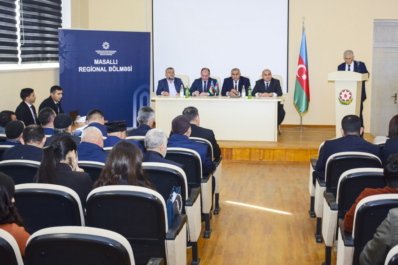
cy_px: 119
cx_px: 225
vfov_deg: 26.0
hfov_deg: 38.1
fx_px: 575
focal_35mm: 52
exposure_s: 1/80
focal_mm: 30
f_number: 4
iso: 400
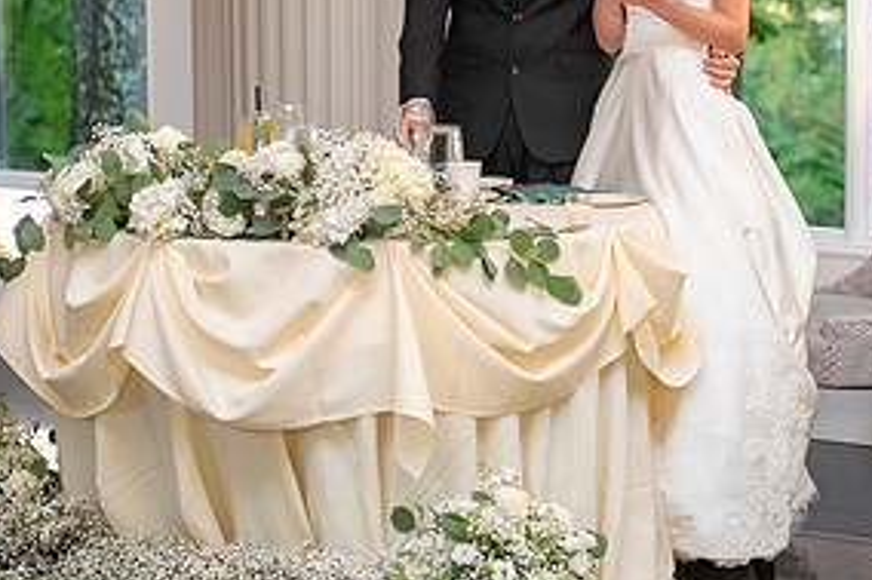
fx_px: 2953
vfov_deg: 11.2
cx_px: 507
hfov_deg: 16.8
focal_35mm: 122
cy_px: 175
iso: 500
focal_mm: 58
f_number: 2.8
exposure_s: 1/100
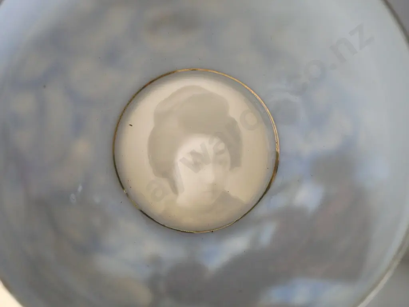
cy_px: 154
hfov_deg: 38.2
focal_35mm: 50
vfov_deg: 29.1
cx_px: 204
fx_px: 591
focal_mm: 25
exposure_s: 1/125
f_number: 5.6
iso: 3200
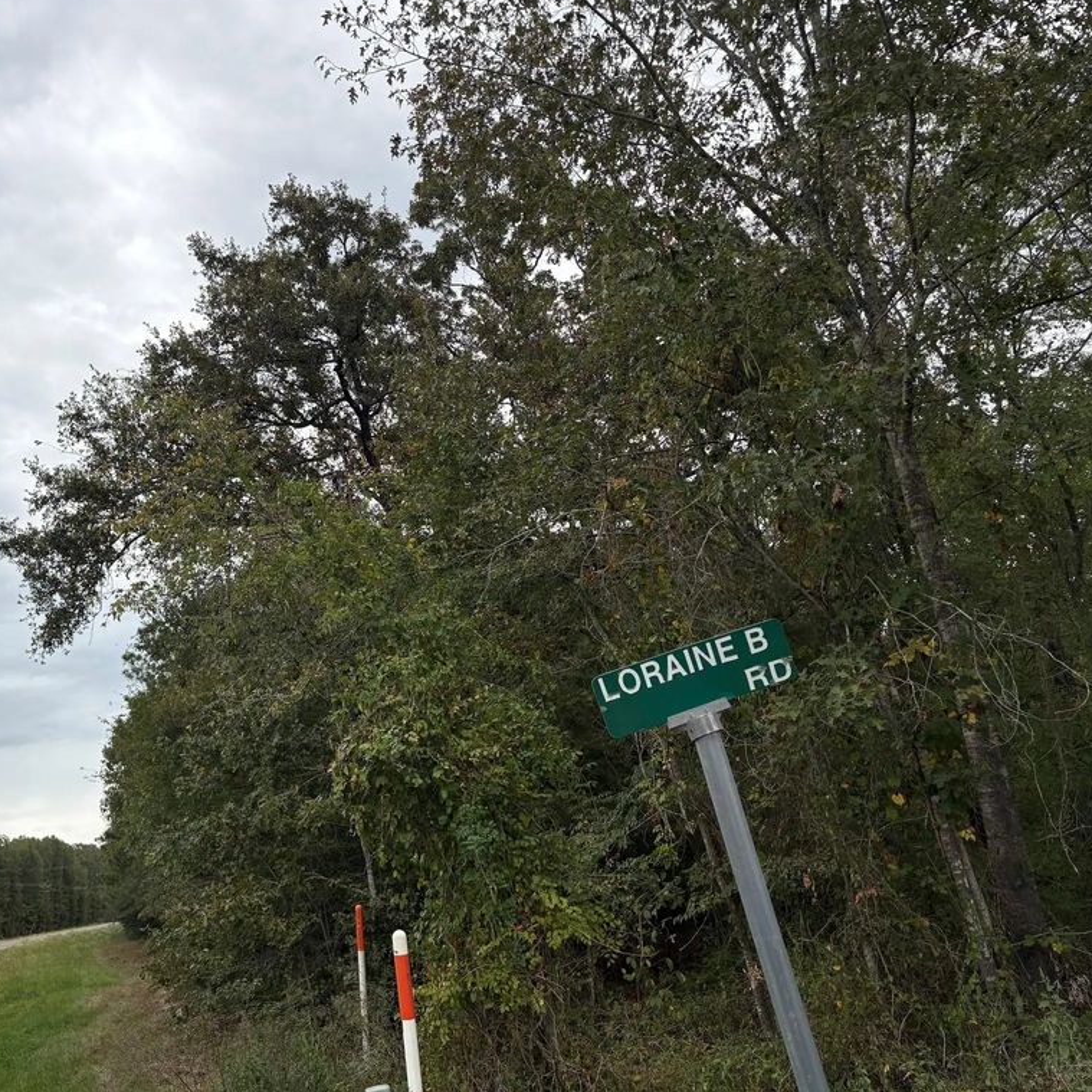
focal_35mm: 31
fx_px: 1106
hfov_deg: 51.5
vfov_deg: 52.5
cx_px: 361
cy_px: 542
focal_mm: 5.96
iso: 50
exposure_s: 1/884
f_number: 1.6
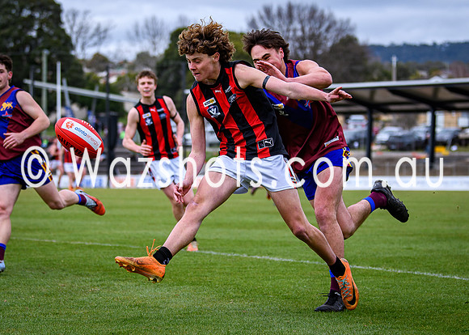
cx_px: 221
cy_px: 192
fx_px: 1867
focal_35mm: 140
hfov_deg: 14.3
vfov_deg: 10.2
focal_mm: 70
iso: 200
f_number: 2.8
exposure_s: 1/2500
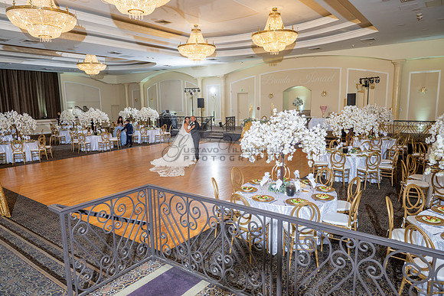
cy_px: 148
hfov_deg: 73.7
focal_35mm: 24
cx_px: 222
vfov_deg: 53.2
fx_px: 296
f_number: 4
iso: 800
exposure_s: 1/125
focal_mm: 24
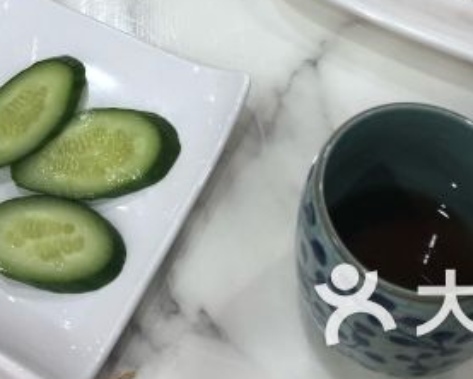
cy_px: -55
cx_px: 145
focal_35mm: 69
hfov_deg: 27.3
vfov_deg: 20.9
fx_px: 967
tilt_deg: -51.9
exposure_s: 1/50
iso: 32
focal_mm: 3.99
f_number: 1.8
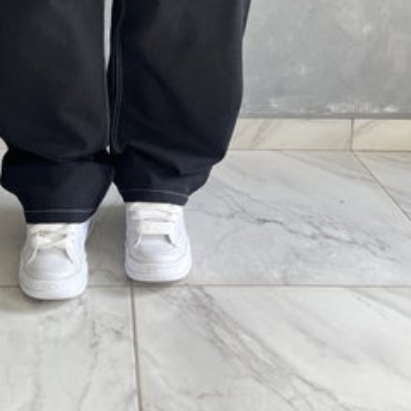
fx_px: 685
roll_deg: +0.7
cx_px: 116
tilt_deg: -12.0
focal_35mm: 51
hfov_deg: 32.9
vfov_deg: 30.6
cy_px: -18
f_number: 1.6
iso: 100
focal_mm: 5.1
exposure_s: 1/122
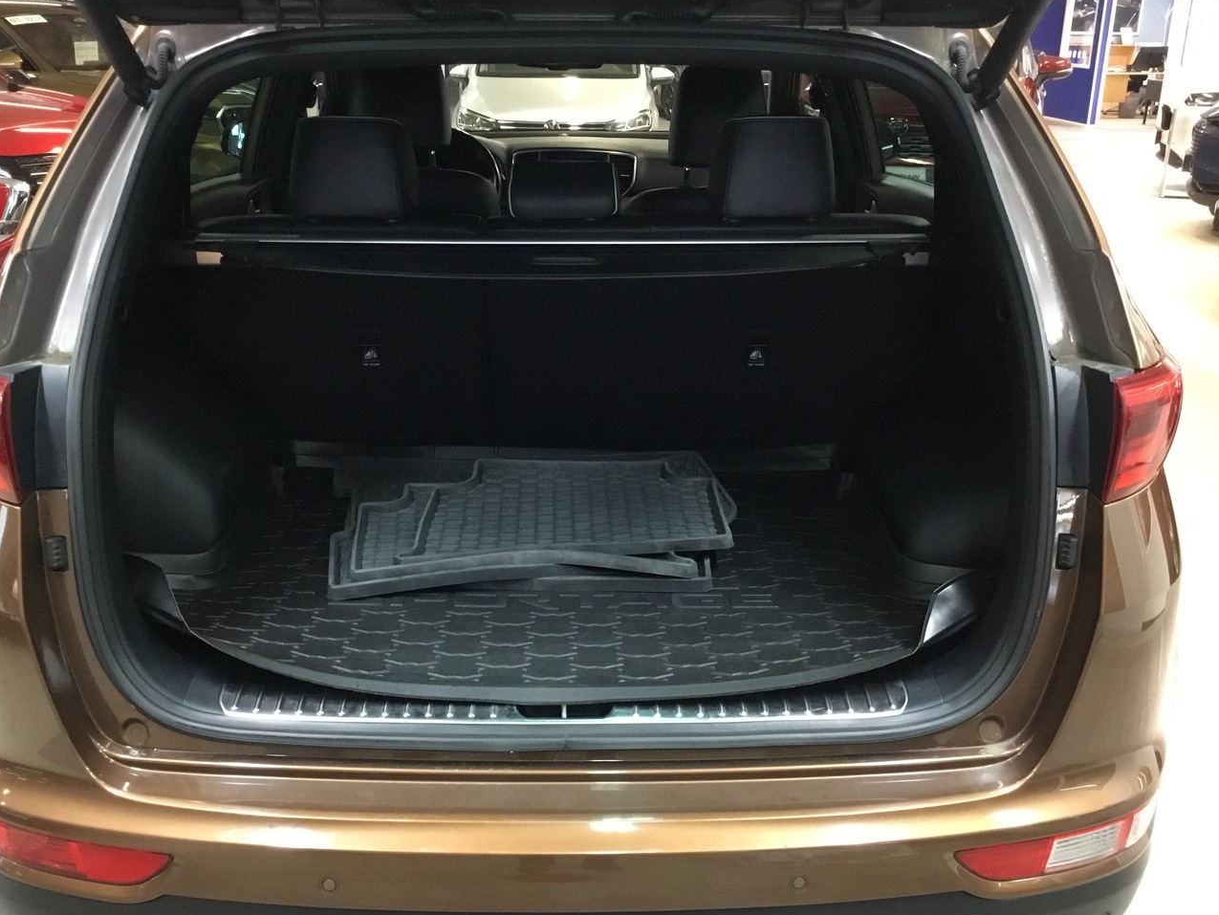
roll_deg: +0.9
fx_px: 1233
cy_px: 496
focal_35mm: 35
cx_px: 573
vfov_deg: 40.7
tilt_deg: -21.1
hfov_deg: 52.6
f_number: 2.4
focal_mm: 3.3
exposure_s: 1/25
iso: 250
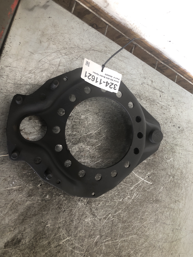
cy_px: 128
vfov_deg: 63.4
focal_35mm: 28
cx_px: 96
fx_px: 208
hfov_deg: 49.7
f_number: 1.8
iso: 40
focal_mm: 3.99
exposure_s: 1/20
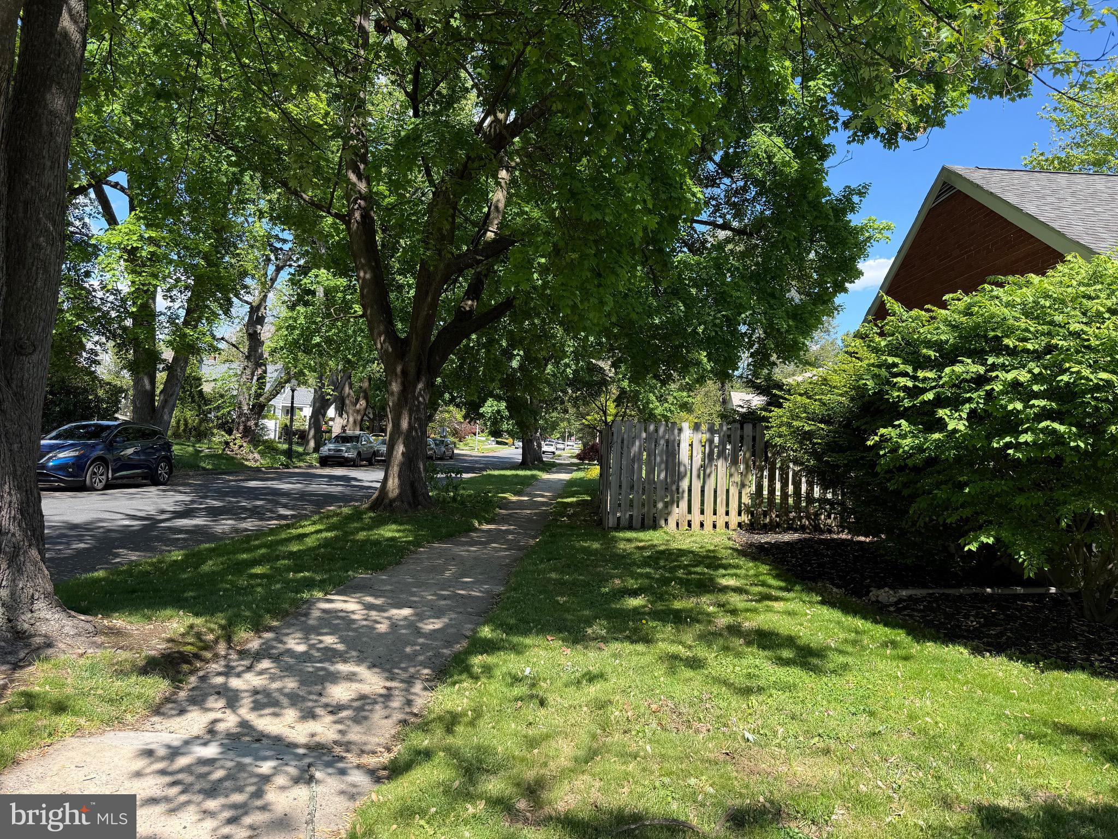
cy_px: 420
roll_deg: -4.2
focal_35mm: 24
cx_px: 559
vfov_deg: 56.8
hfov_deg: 71.6
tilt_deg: +0.9
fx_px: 775
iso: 80
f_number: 1.78
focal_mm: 6.76
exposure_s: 1/1192
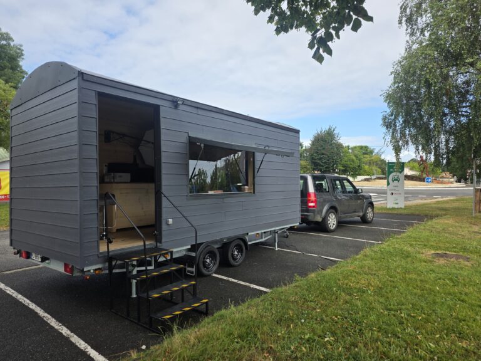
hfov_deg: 73.9
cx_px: 240
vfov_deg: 58.9
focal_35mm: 23
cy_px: 180
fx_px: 320
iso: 80
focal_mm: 6.25
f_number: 1.7
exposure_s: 1/2410
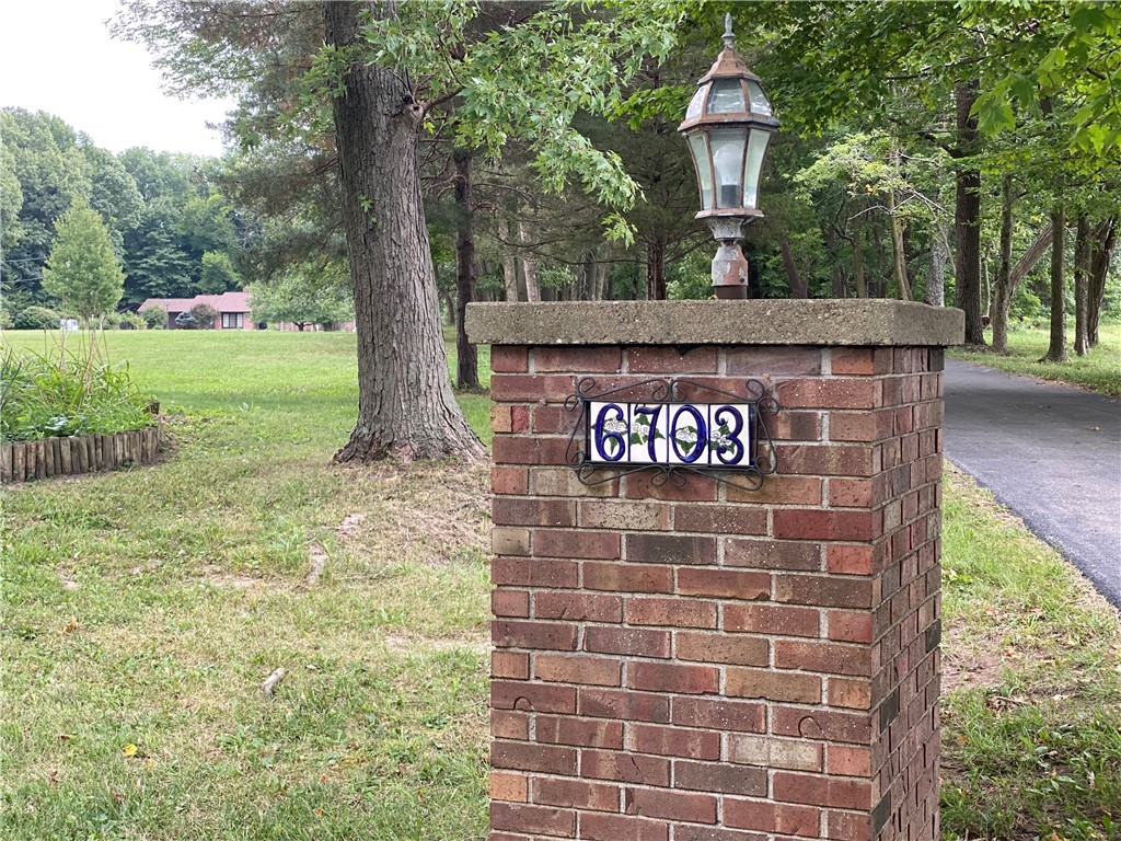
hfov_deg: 36.8
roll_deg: +0.1
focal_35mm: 52
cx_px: 560
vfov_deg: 28.0
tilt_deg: -2.6
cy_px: 420
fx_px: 1684
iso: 50
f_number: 2
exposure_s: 1/122
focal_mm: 6
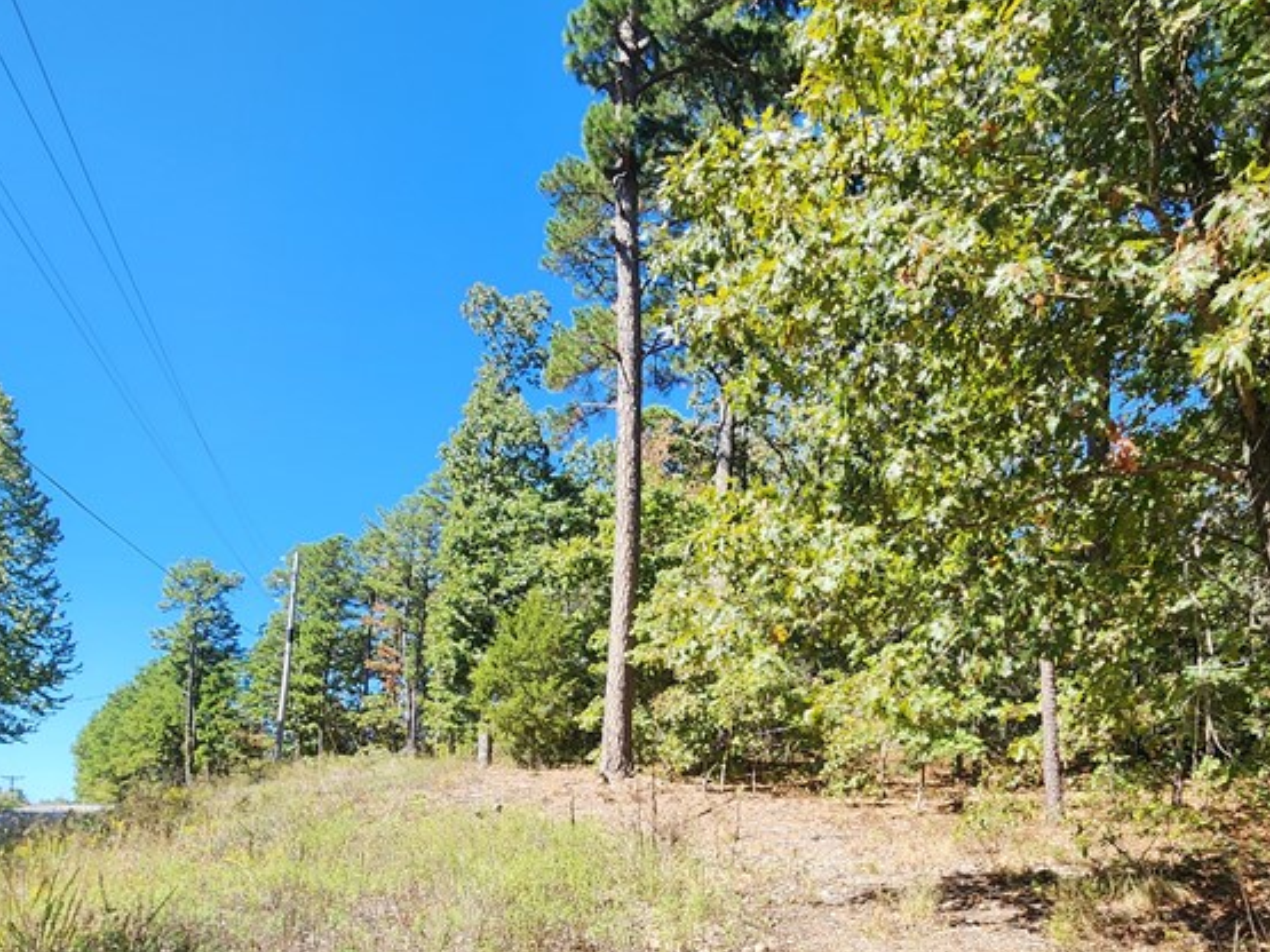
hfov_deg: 71.6
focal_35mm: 24
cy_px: 748
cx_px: 652
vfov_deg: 53.4
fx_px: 880
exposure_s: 1/696
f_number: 2.2
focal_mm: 2.2
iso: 50
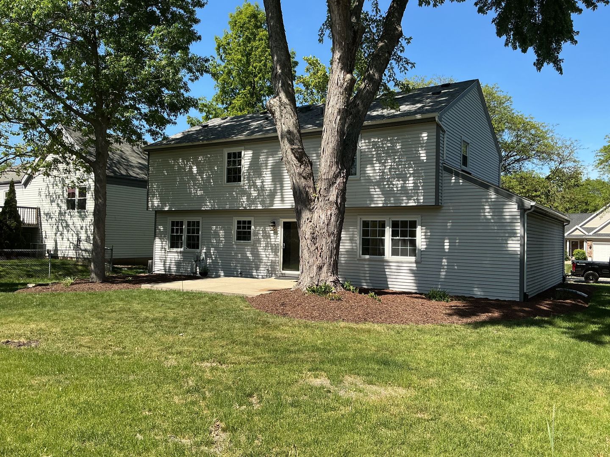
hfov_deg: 61.7
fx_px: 511
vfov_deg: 48.2
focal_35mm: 29
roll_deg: -0.8
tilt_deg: +1.4
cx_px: 305
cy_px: 228
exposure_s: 1/1098
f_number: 1.8
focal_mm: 3
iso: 25
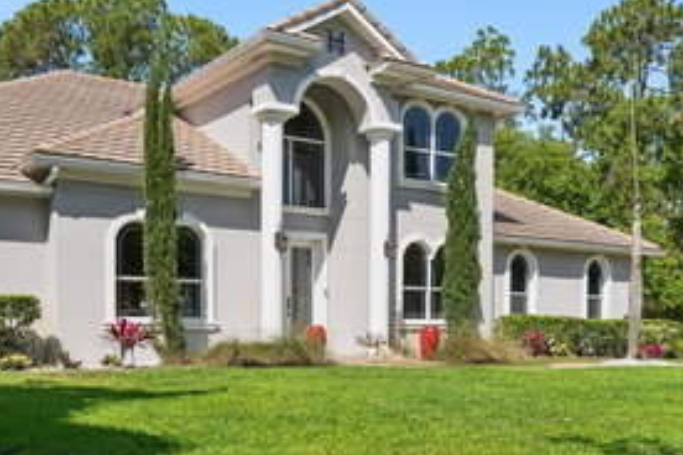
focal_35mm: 40
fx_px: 766
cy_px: 246
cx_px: 307
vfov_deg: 33.1
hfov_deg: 48.0
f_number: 3.5
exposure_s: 1/2000
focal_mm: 14.5
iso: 125
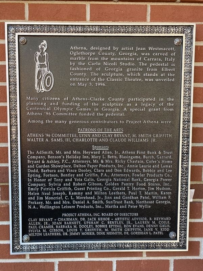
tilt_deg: -2.9
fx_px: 203
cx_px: 102
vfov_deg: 67.3
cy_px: 136
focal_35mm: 26
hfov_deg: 53.1
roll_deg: +0.5
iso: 80
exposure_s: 1/121
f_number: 1.8
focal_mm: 4.25
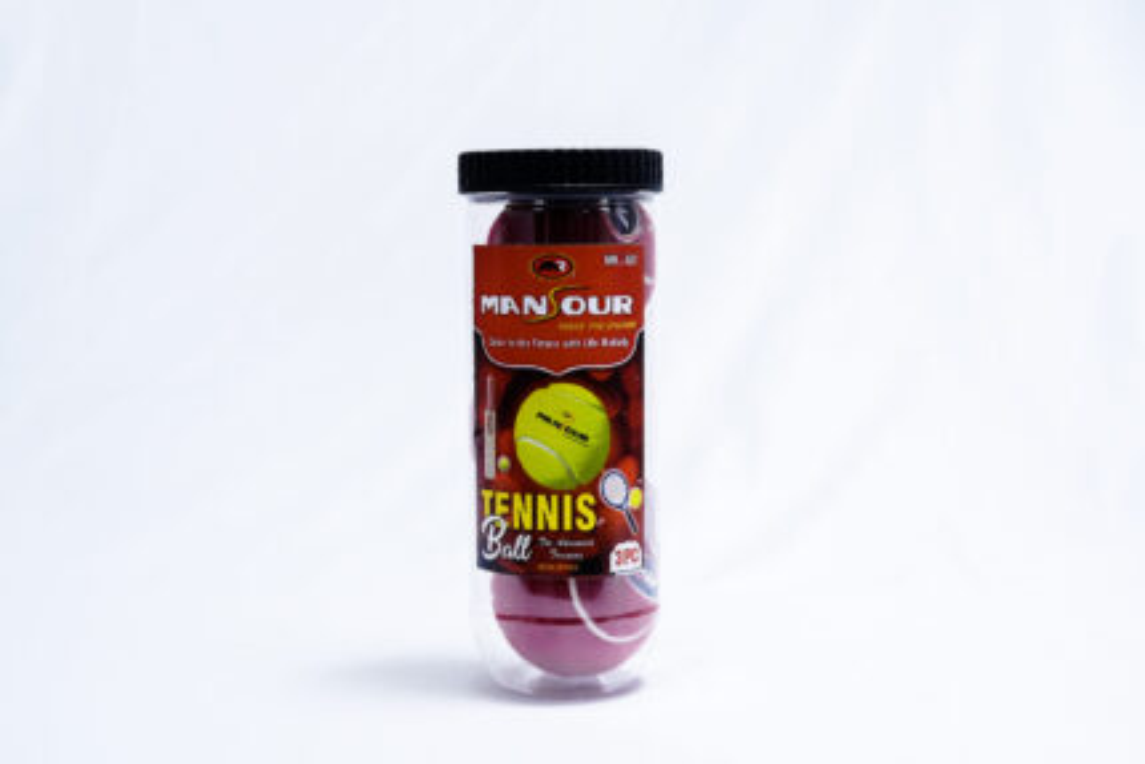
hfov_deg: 33.4
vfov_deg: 22.6
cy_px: 382
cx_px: 572
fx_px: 1909
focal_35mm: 60
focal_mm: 60
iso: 3200
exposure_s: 1/160
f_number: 8
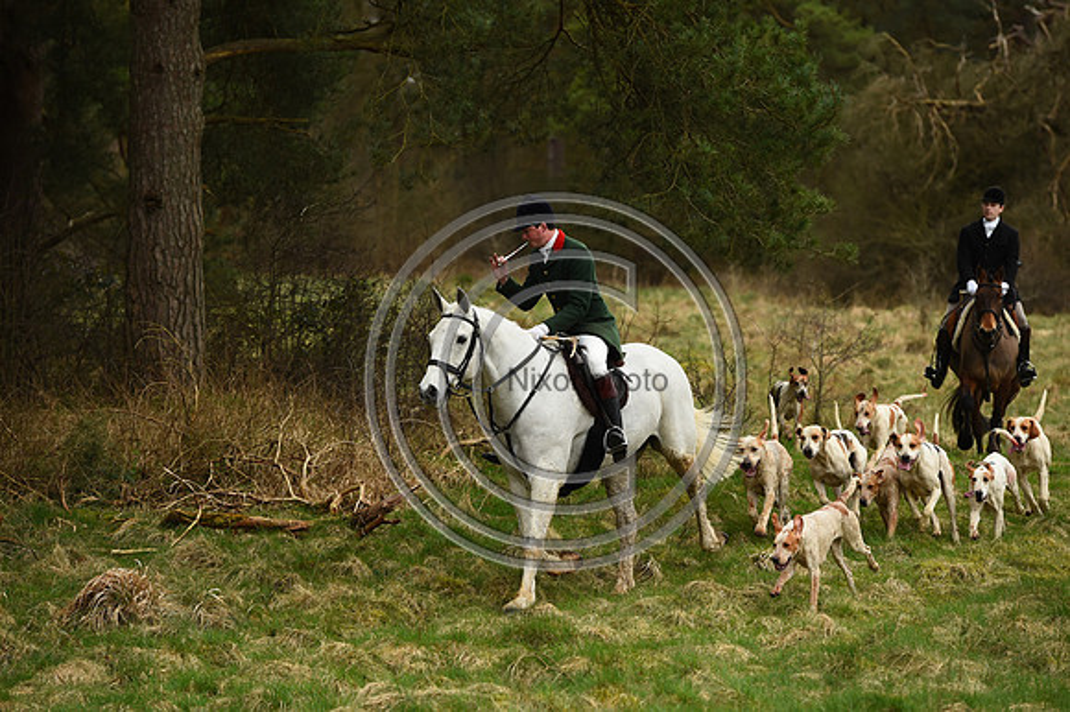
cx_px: 535
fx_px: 4753
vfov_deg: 8.6
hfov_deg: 12.8
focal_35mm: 160
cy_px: 356
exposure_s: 1/1250
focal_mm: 160
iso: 450
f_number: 4.5
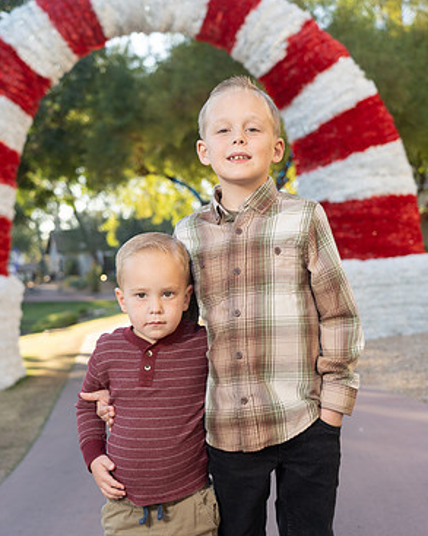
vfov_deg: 35.3
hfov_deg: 28.6
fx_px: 840
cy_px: 298
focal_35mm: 53
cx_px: 215
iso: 160
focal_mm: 46
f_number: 4
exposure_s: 1/200
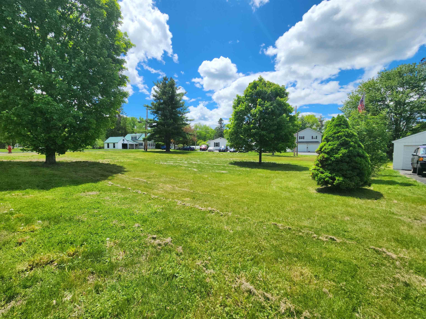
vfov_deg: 89.9
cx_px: 213
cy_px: 160
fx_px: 160
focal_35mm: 13
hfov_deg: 106.2
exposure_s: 1/2977
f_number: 2.2
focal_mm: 2.2
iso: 50
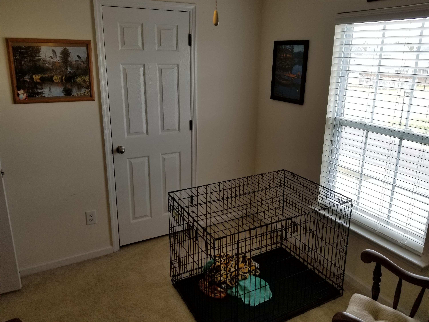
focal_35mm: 26
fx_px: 322
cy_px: 161
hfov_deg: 67.3
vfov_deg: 53.1
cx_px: 214
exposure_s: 1/176
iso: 50
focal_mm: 4.25
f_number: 1.7
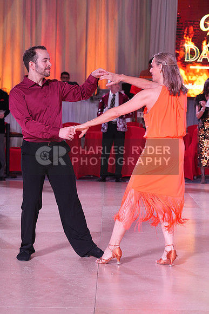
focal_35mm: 108
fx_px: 940
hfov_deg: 12.7
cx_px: 104
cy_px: 157
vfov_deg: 18.9
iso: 2000
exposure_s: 1/250
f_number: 5.6
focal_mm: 108
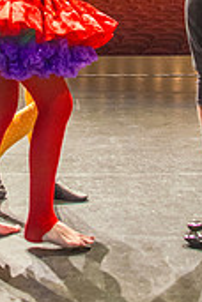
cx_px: 64
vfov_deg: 21.1
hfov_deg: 14.8
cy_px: -28
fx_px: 774
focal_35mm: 92
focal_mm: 35
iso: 6400
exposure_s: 1/320
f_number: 2.8
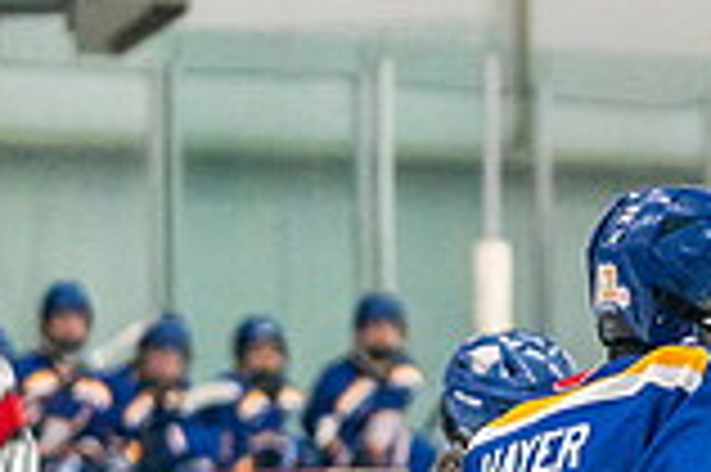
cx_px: 1015
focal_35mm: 431
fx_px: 8503
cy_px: 744
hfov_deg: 4.8
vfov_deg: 3.2
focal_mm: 77
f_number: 2.8
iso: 3200
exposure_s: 1/1250
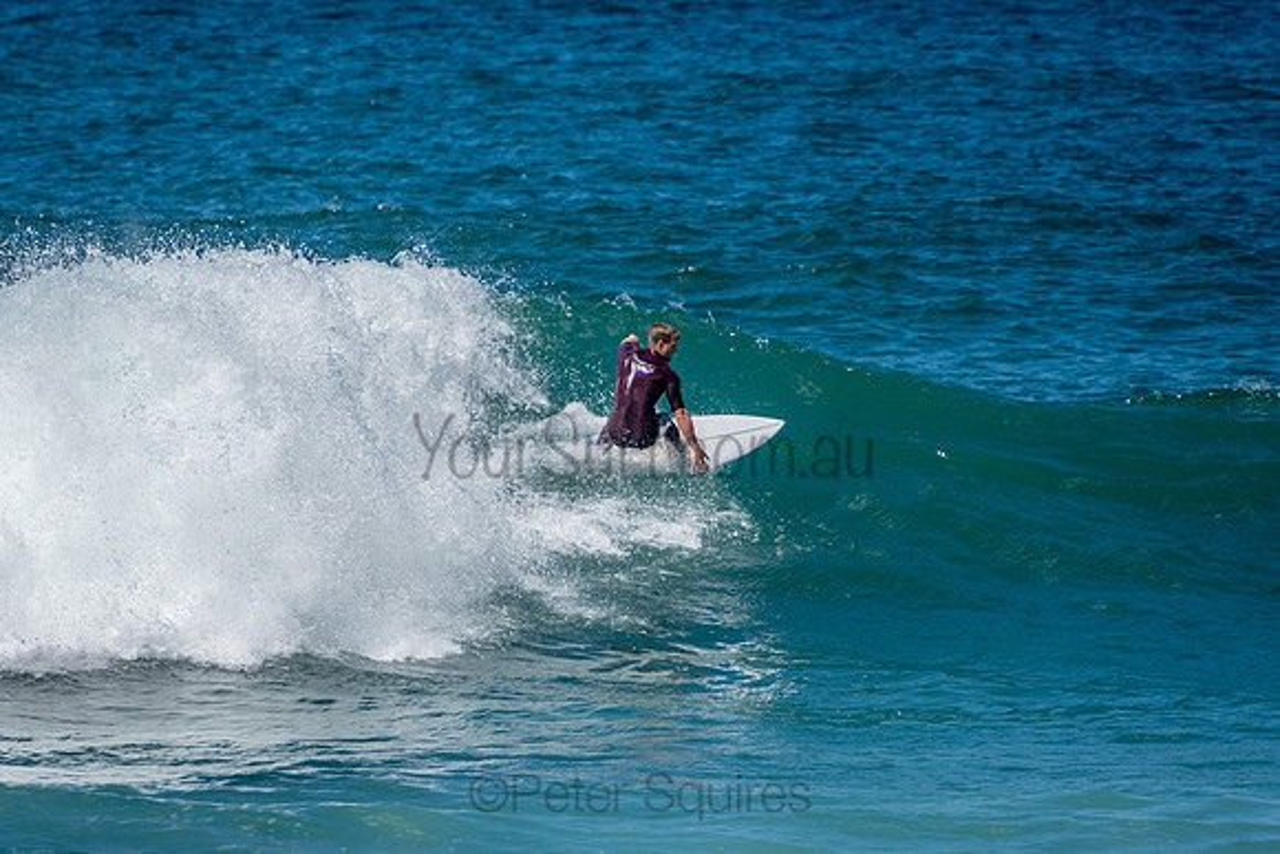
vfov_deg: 2.3
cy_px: 427
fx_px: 21337
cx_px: 640
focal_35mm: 600
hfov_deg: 3.4
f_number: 5.6
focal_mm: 400
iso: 280
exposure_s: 1/2000
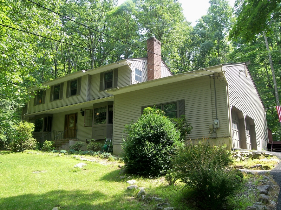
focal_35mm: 32
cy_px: 105
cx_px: 140
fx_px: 260
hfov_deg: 56.8
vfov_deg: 44.2
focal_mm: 6.7
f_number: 3.2
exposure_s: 1/125
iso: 50
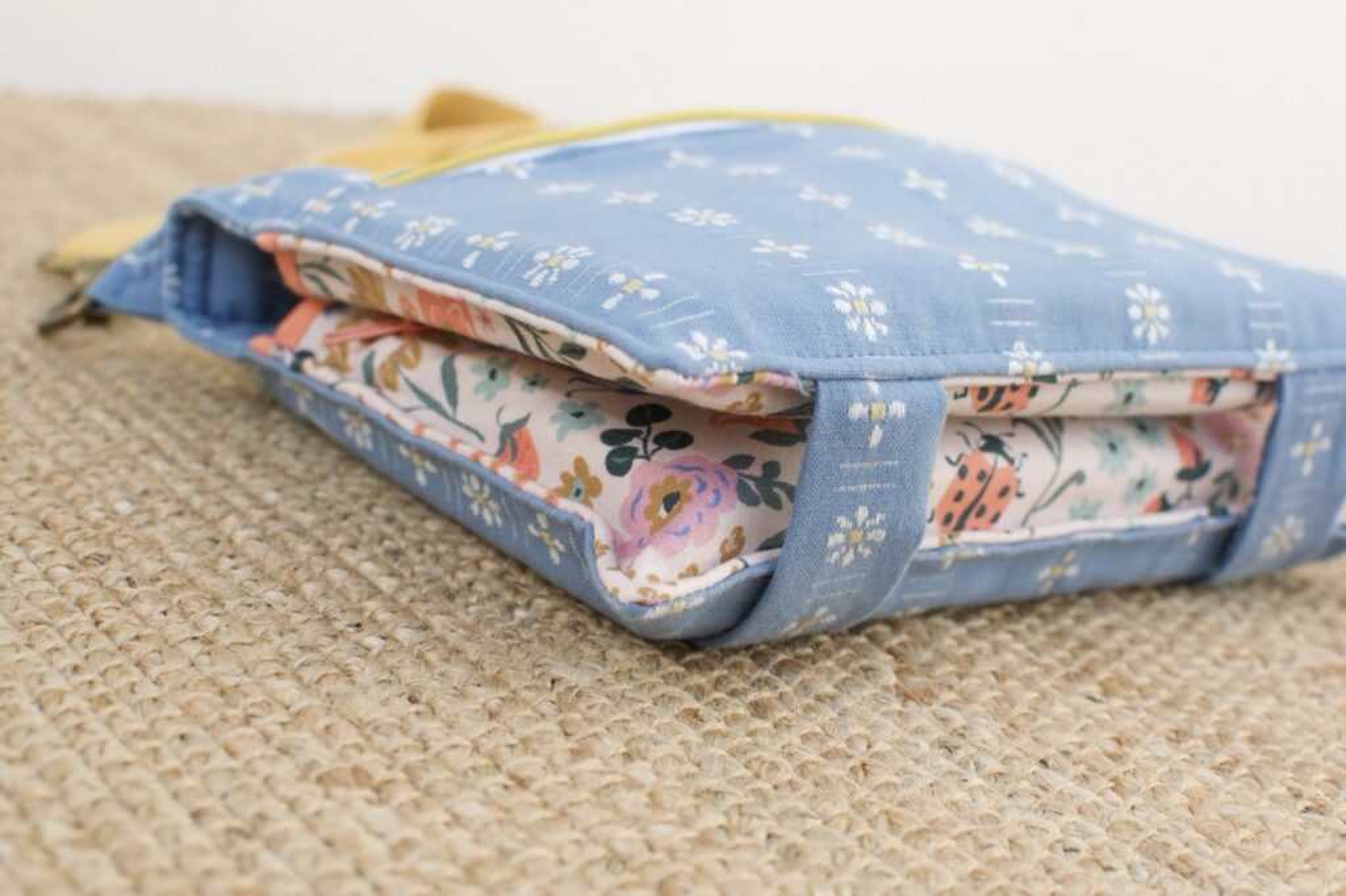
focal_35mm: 52
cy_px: 448
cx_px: 673
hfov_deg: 37.9
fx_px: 1962
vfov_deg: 25.7
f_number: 5
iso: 2000
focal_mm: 35
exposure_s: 1/4000
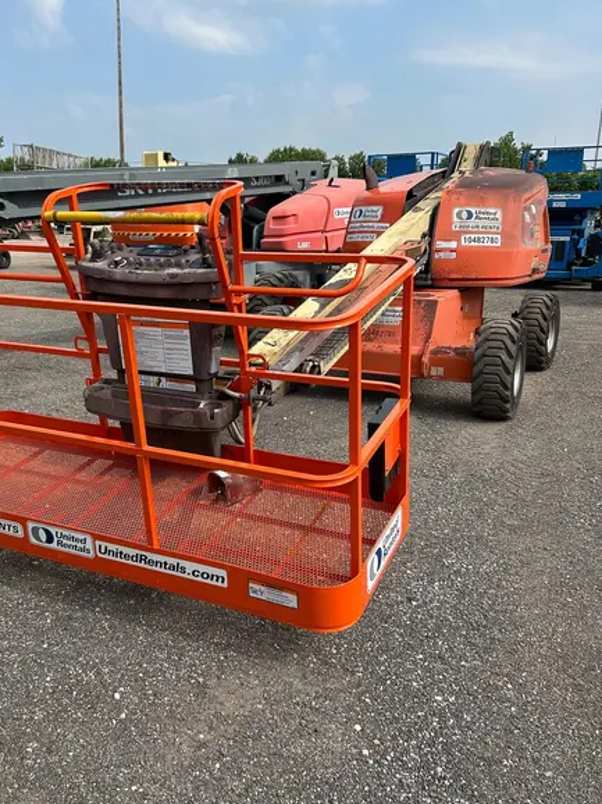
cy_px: 412
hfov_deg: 42.6
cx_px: 221
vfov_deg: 55.4
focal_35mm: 33
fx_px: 766
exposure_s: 1/3460
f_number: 1.5
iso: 50
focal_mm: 5.7
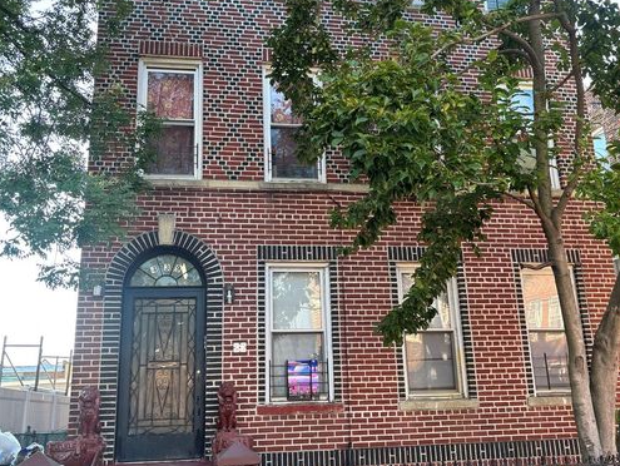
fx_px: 627
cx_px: 309
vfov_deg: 40.7
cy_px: 239
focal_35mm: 35
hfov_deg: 52.6
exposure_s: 1/135
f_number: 1.6
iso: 40
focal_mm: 5.96
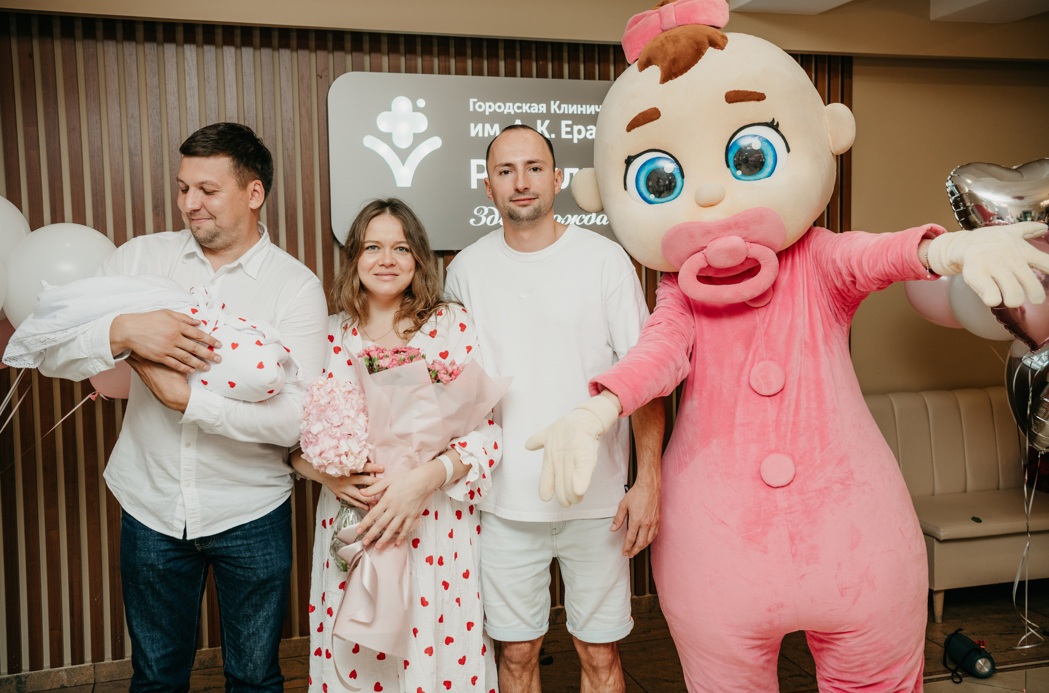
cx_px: 528
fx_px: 1115
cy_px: 341
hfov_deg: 50.4
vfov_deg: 34.6
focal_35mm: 38
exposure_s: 1/160
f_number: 4
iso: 200
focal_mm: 38
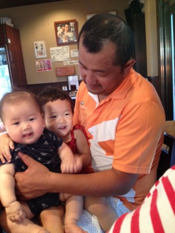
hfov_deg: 40.7
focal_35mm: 35
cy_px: 116
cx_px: 88
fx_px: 236
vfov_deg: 52.6
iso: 320
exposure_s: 1/20
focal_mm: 4.28
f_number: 2.4
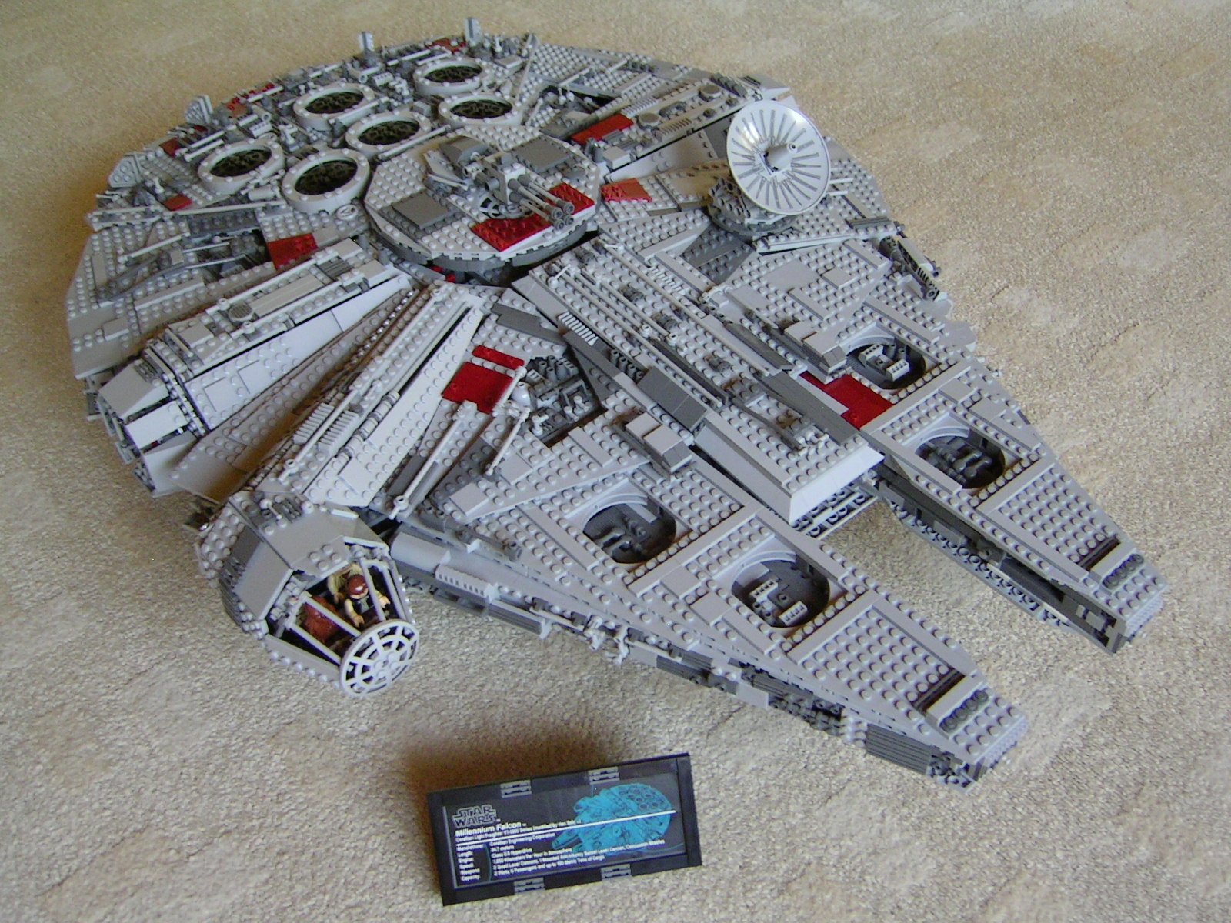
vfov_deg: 39.7
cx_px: 616
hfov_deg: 51.4
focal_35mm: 36
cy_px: 462
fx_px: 1280
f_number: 2.8
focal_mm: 5.6
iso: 100
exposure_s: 1/5.9
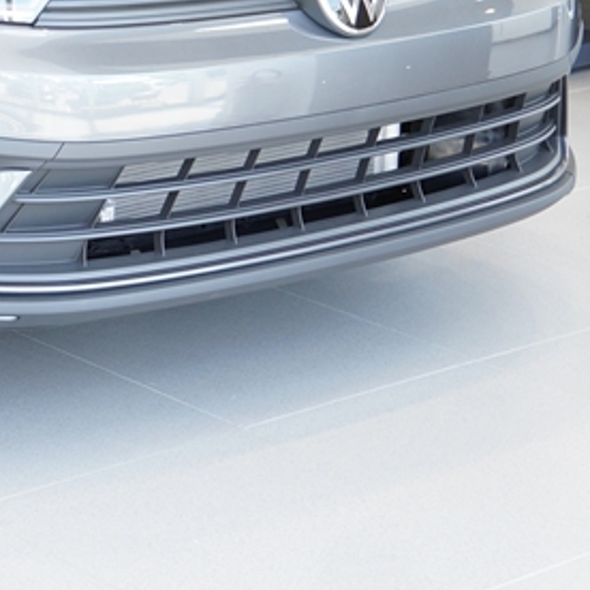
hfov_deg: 13.6
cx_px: -222
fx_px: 2372
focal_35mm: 123
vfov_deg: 13.7
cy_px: -134
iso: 160
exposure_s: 1/60
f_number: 3.5
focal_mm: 26
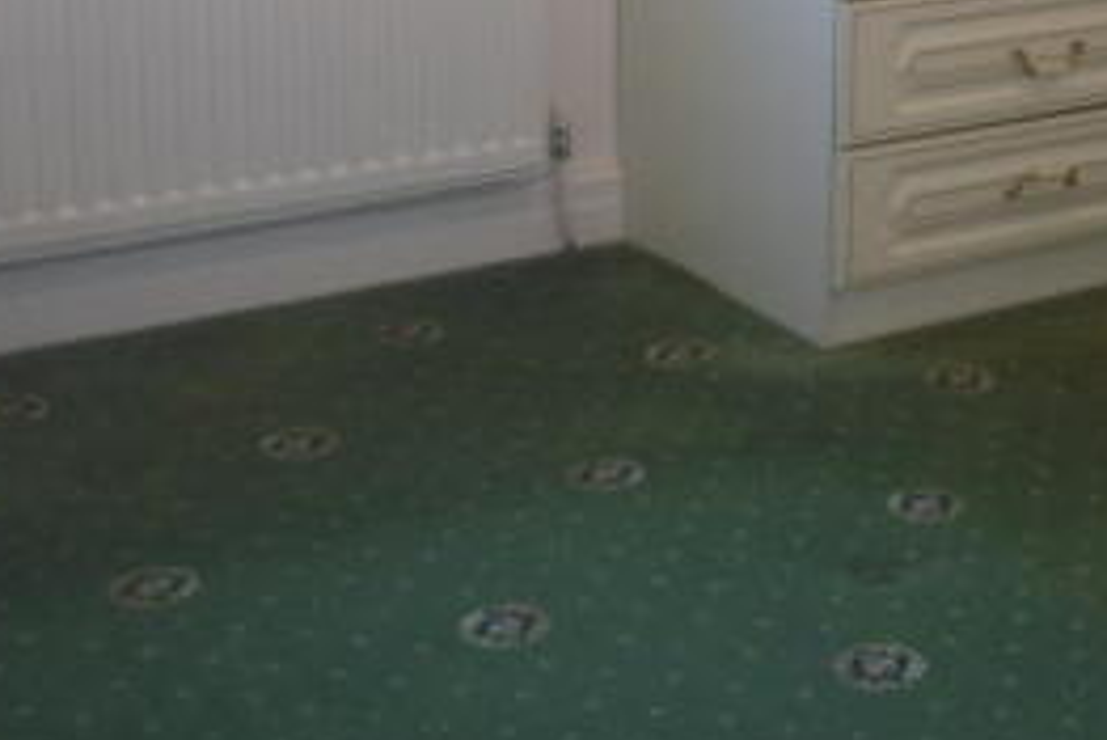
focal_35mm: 67
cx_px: 834
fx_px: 2061
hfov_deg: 29.6
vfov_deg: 19.6
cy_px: -36
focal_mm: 5.2
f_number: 3.3
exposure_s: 1/30
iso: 160
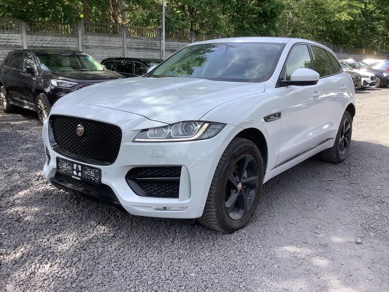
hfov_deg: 58.4
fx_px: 348
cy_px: 146
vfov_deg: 45.4
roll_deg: -0.5
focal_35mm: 31
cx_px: 194
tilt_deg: -13.4
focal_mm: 3.3
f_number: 2.4
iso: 25
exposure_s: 1/409
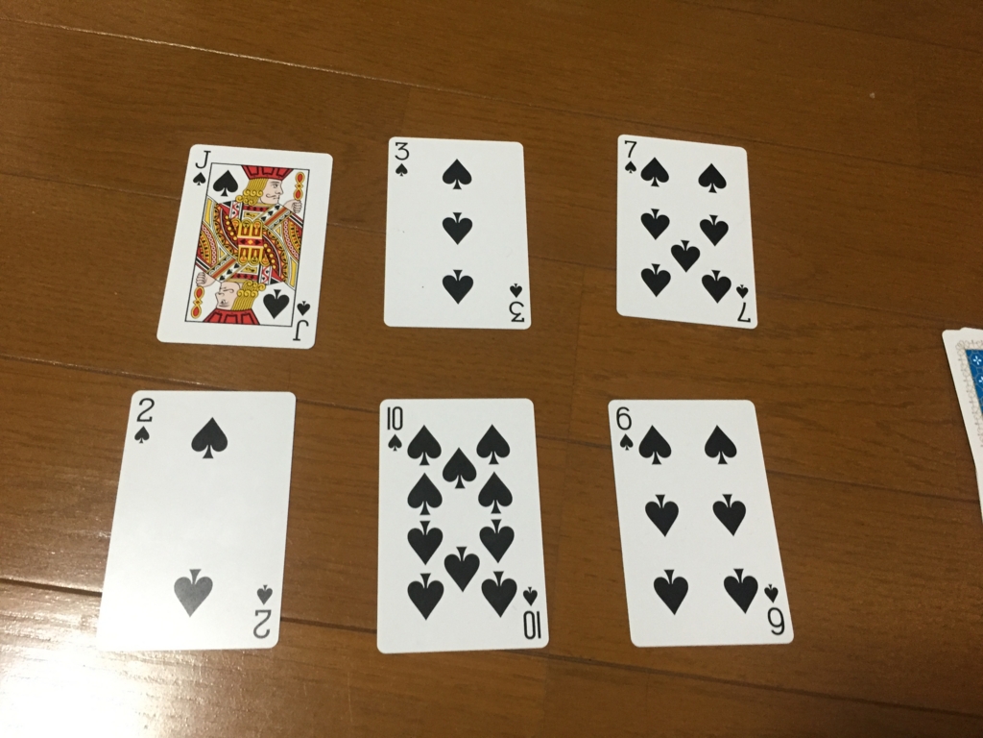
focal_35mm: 29
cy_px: 369
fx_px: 824
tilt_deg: -66.6
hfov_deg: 61.7
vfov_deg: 48.2
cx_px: 492
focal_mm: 4.15
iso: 250
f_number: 2.2
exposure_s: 1/24
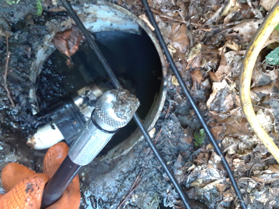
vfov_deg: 46.8
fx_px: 242
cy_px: 104
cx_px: 140
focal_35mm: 30
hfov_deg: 60.0
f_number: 1.9
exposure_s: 1/30
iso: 160
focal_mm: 2.47
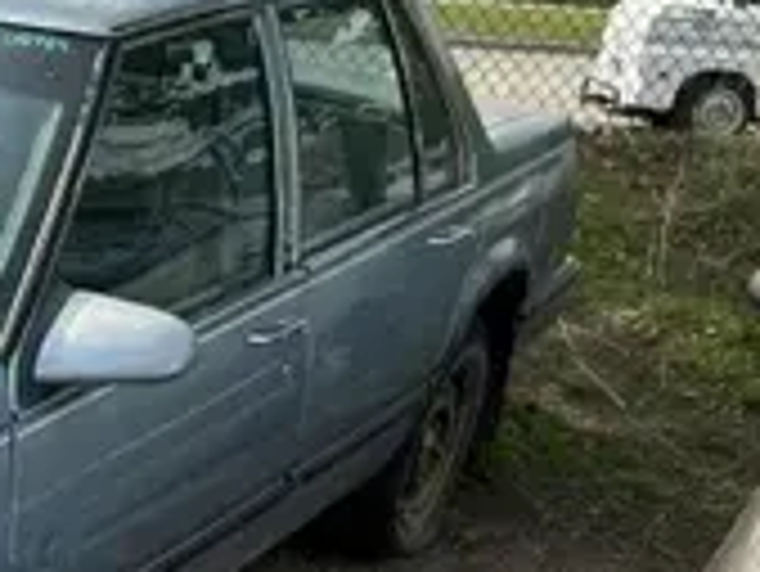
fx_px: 1999
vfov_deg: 16.0
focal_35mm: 91
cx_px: -423
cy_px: 567
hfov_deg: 18.7
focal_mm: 6.86
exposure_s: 1/5000
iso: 80
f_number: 1.78
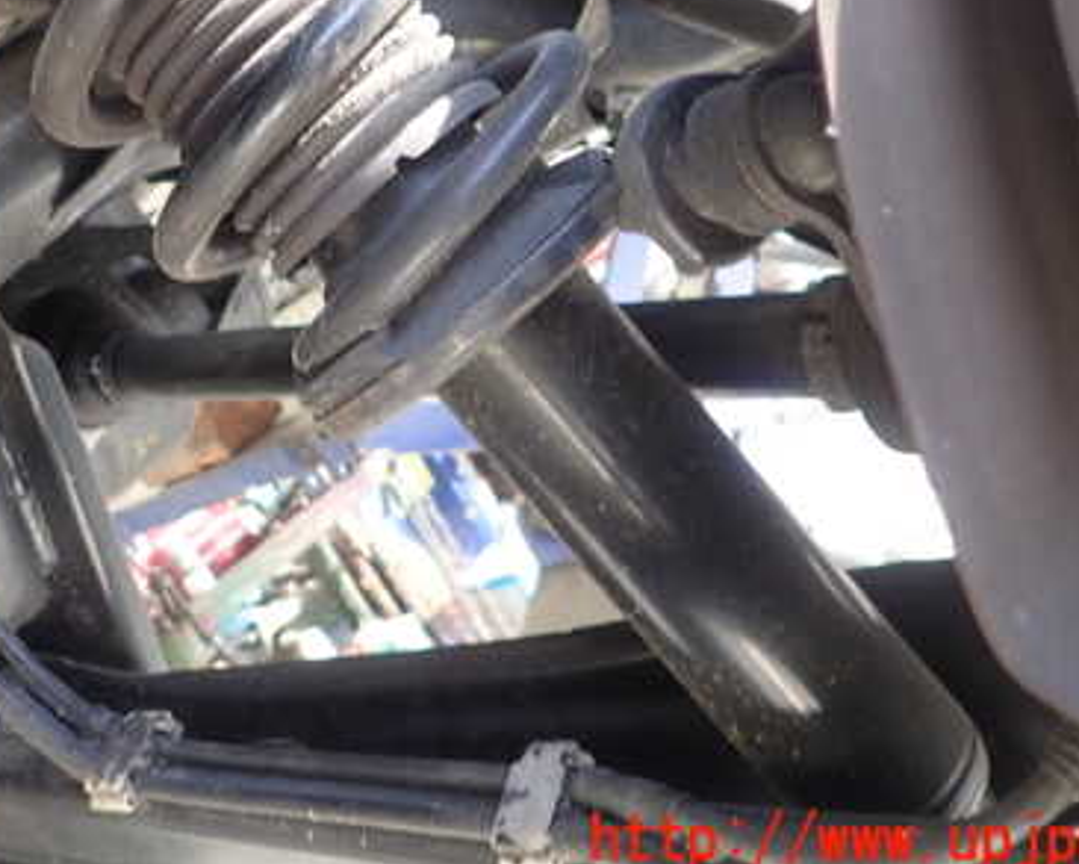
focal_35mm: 40
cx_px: 371
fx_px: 1278
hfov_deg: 45.2
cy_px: 215
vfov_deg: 36.5
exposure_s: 1/40
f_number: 2
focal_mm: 4.5
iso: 200
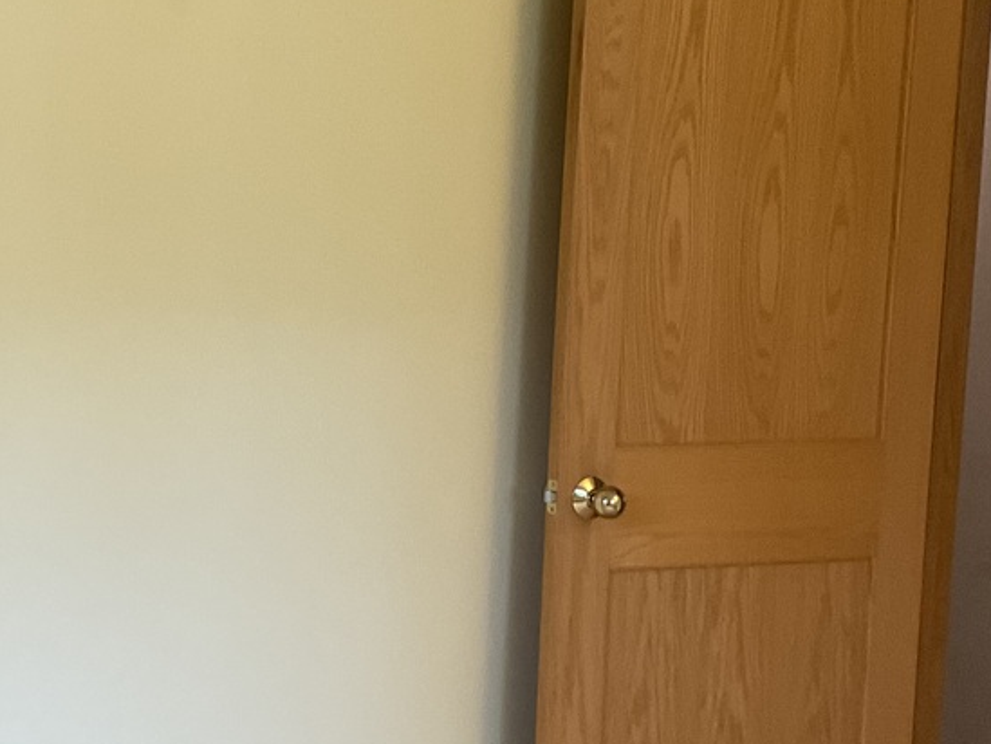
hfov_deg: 24.8
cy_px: 403
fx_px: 2176
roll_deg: -2.2
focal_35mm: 76
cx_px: 83
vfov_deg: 19.4
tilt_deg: -4.7
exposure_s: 1/60
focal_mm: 3
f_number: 1.8
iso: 100
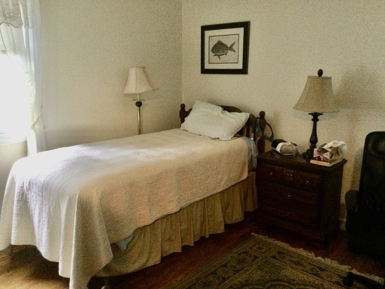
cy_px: 144
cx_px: 192
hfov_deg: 58.4
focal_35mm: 31
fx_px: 345
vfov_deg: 45.4
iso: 250
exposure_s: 1/15
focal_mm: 3.3
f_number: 2.4
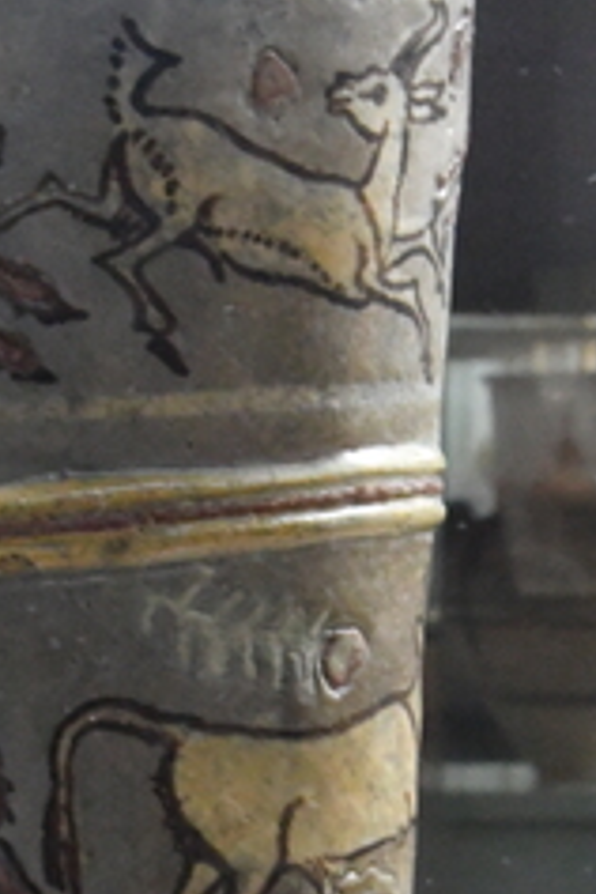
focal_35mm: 209
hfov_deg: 6.6
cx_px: 143
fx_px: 5190
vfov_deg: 9.8
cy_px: 773
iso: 8000
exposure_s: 1/25
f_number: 20
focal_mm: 50
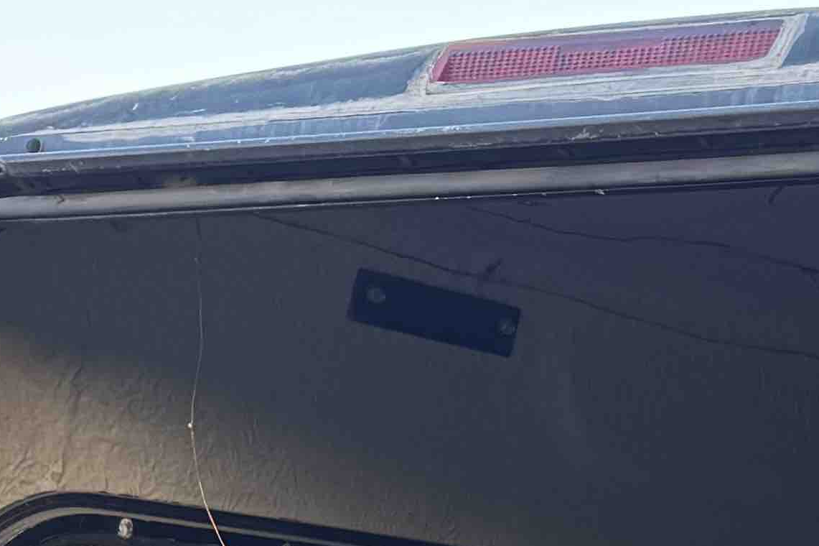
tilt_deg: -12.8
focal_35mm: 125
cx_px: 1672
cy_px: 1492
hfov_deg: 13.8
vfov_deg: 9.3
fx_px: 2843
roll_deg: -0.7
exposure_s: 1/121
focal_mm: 6.76
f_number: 1.78
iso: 64
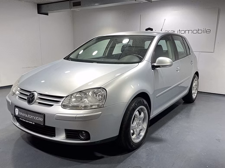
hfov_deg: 56.8
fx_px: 208
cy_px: 93
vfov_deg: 44.1
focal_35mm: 32
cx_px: 111
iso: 64
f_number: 1.6
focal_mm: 4.2
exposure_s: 1/100
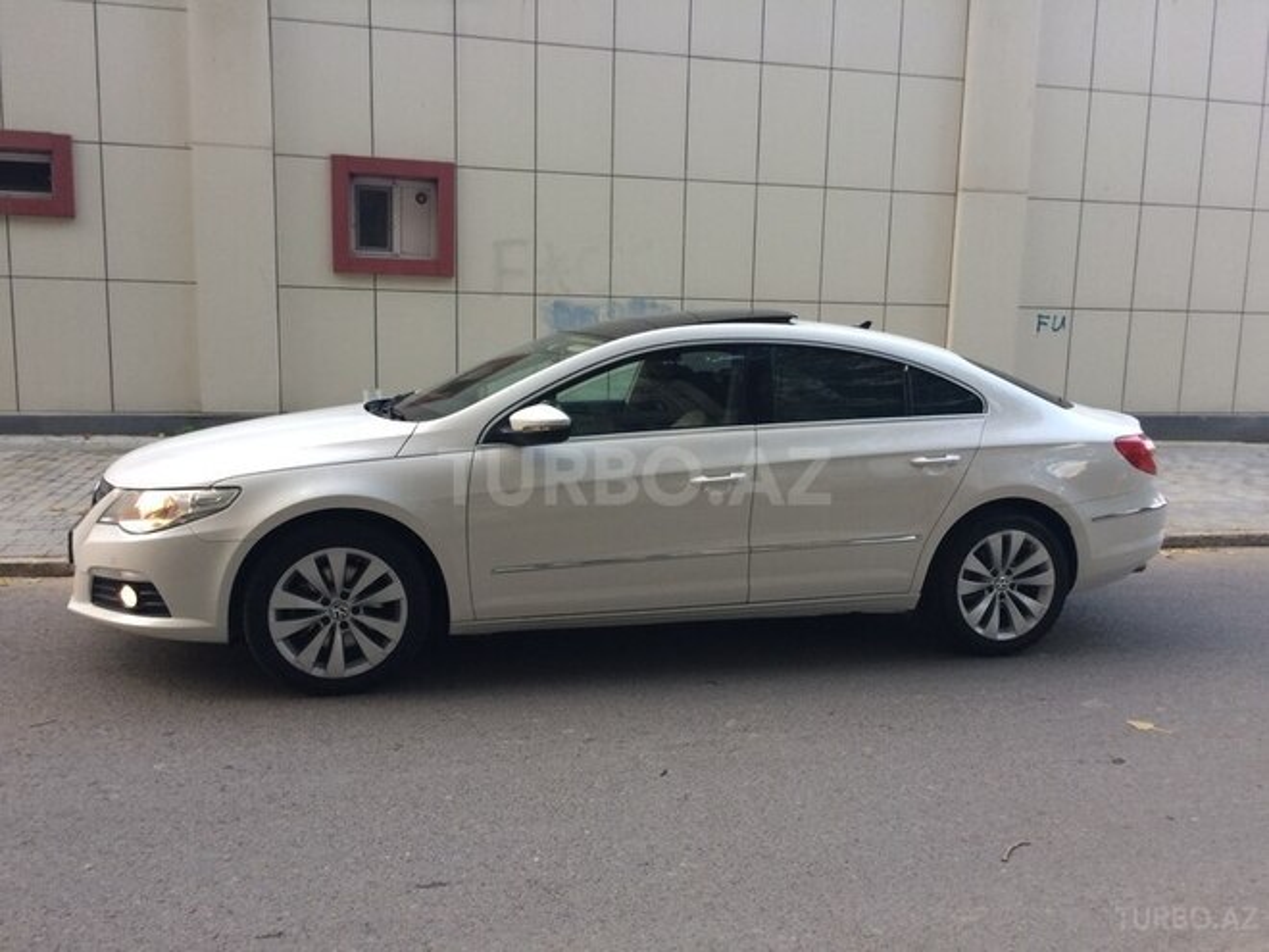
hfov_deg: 61.7
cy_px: 476
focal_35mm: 29
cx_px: 634
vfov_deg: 48.2
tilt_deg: -9.1
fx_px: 1063
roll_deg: -2.0
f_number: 2.2
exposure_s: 1/33
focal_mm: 4.15
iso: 50
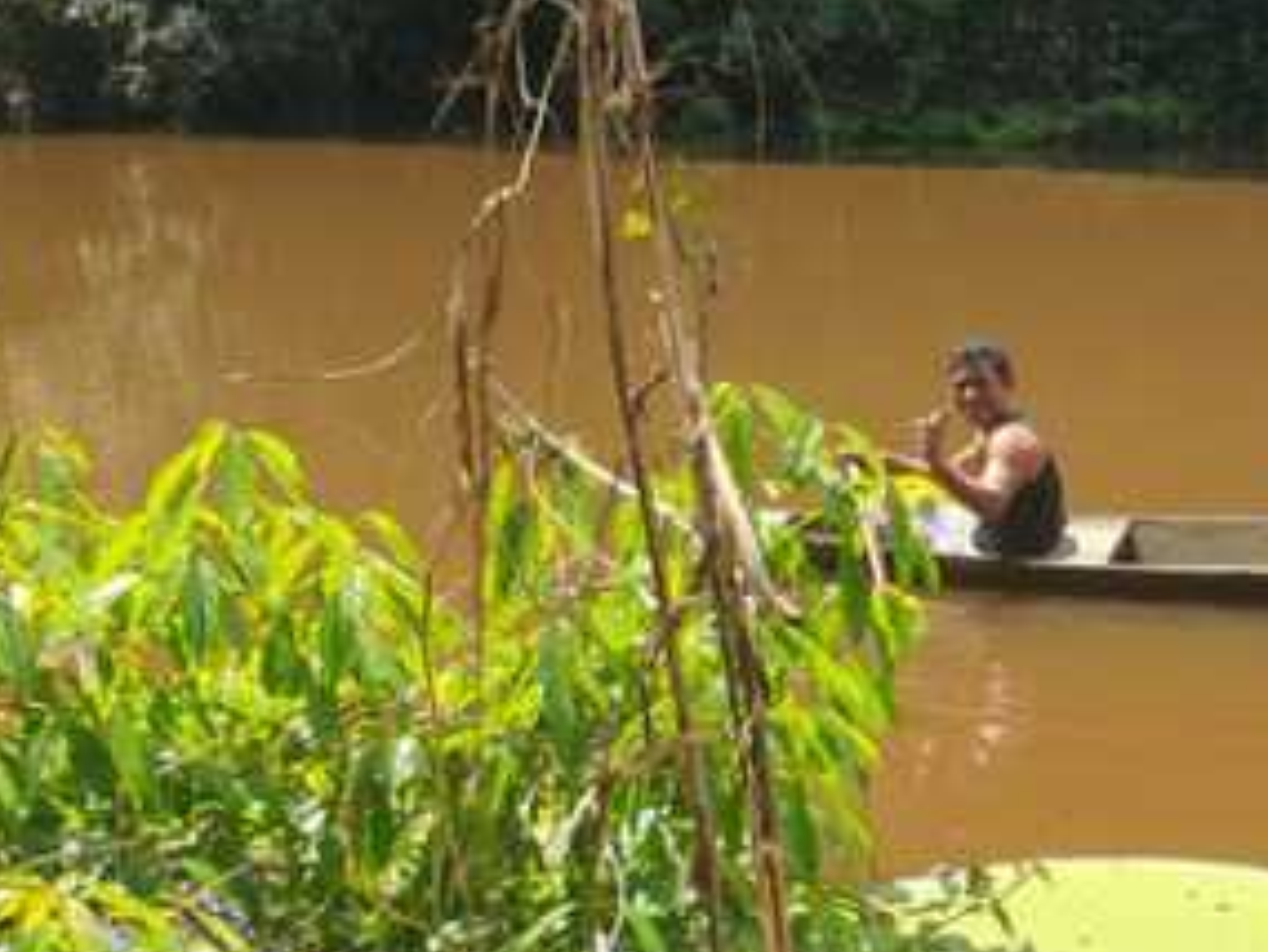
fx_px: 2565
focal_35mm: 70
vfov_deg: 21.0
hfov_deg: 26.7
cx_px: 1179
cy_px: 383
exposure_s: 1/532
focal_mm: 4.3
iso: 50
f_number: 2.4
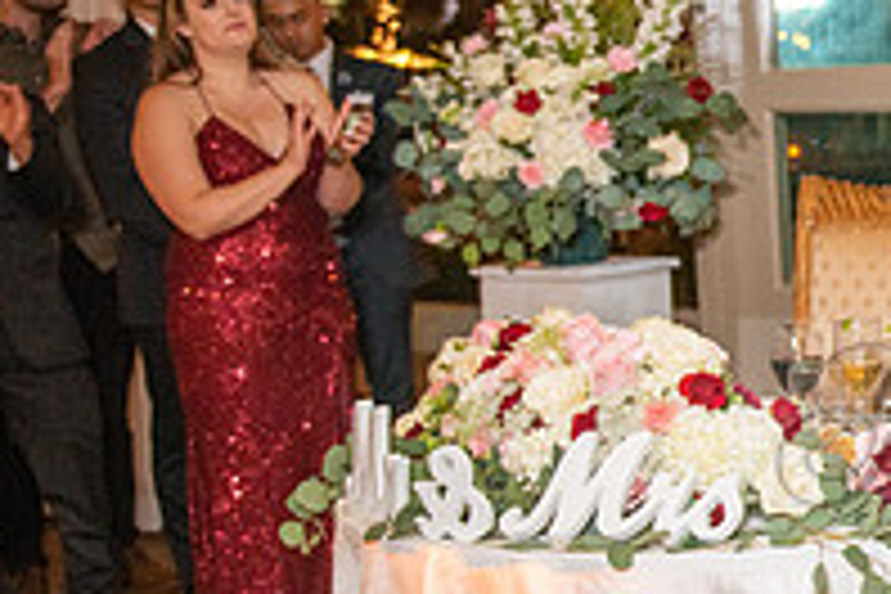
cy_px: 425
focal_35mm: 85
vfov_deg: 16.0
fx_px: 2104
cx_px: 1130
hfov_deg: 21.8
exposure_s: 1/125
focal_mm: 29
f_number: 2.8
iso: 1250
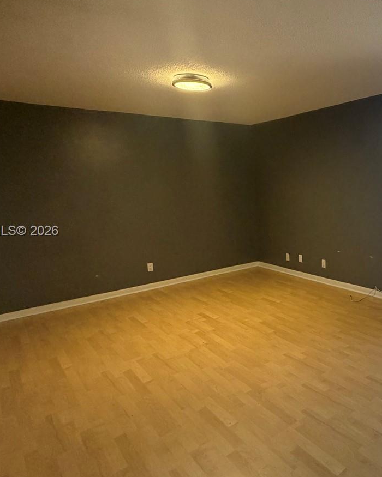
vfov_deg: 68.1
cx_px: 325
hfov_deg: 51.8
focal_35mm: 25
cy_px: 232
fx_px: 353
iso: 250
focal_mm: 2.22
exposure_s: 1/60
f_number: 2.2
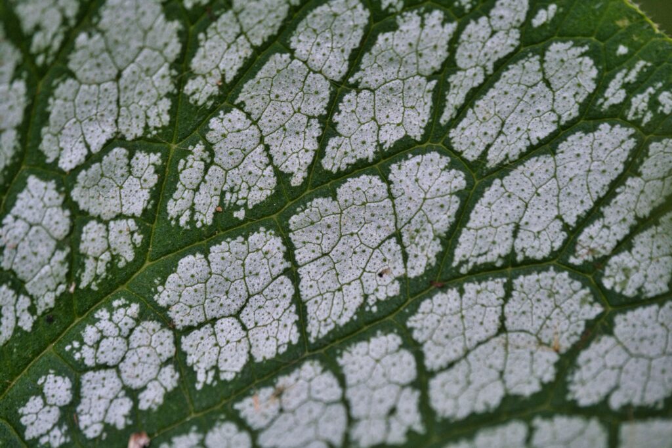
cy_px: 224
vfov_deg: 11.4
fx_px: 2240
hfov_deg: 17.1
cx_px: 336
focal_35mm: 120
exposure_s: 1/120
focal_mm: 80
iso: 1600
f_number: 3.6
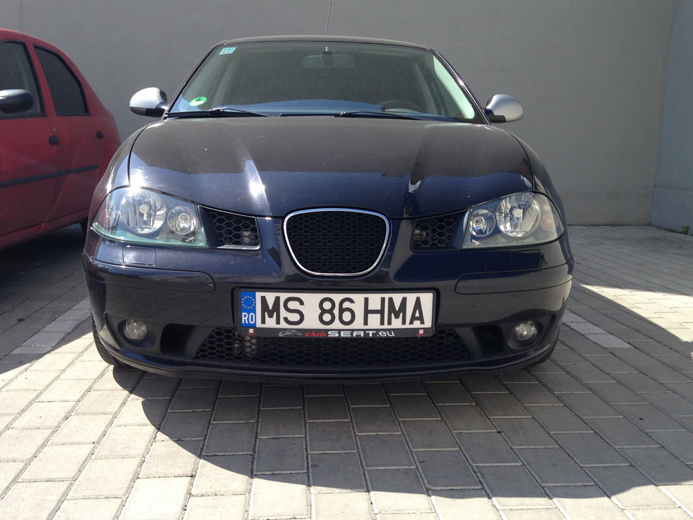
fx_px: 701
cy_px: 269
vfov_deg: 40.7
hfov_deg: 52.6
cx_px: 346
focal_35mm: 35
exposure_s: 1/713
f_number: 2.4
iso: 50
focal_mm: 4.12
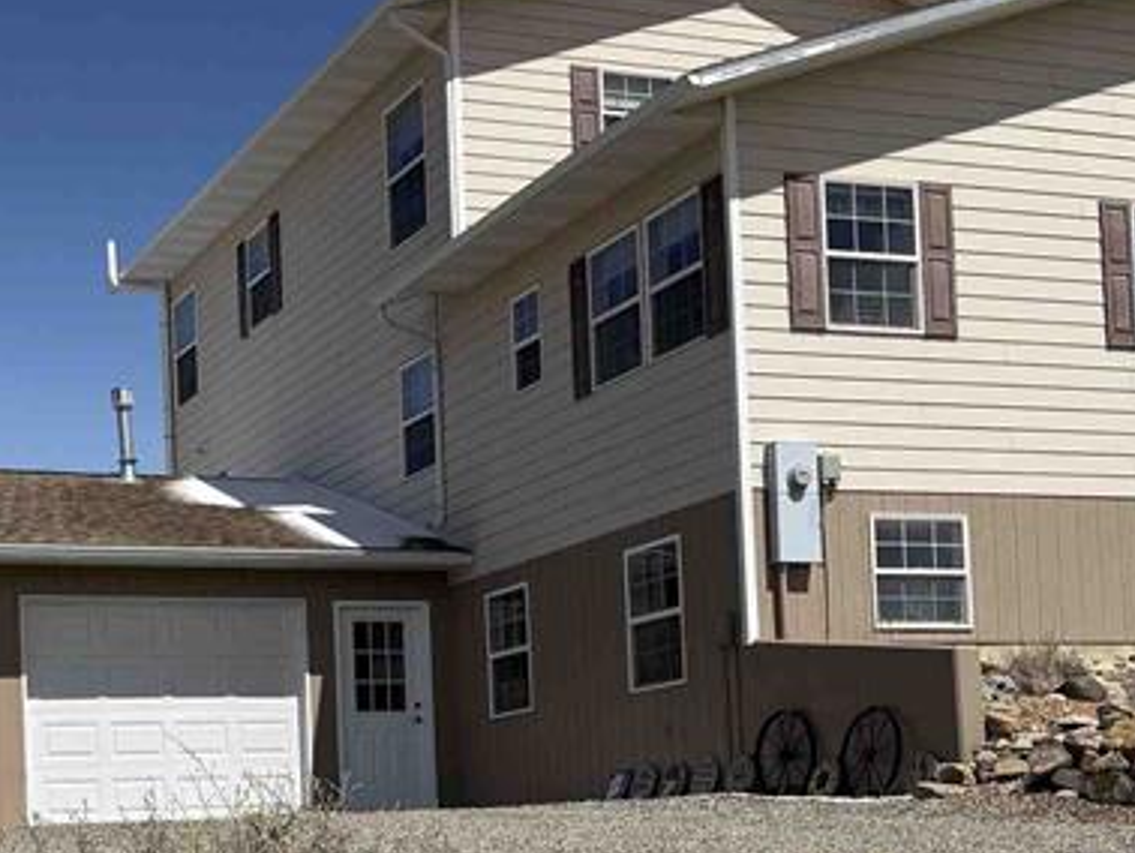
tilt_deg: +6.1
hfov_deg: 29.6
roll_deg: +2.7
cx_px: 375
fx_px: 2133
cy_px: 727
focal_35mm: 65
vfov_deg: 22.2
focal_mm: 6.76
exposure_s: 1/8130
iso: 80
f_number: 1.78
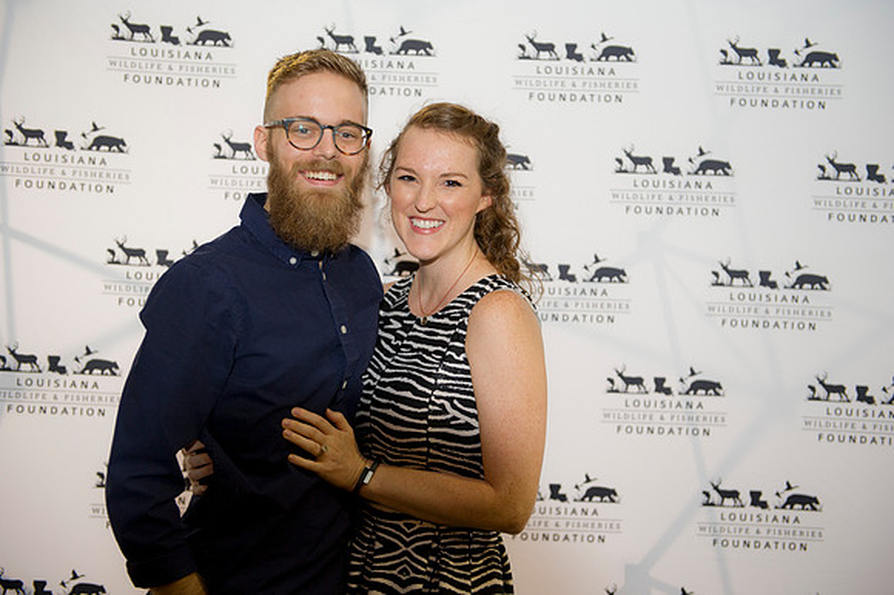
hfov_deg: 41.1
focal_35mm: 48
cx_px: 447
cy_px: 298
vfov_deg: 28.0
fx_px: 1191
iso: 800
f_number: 3.2
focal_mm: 48
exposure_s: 1/100
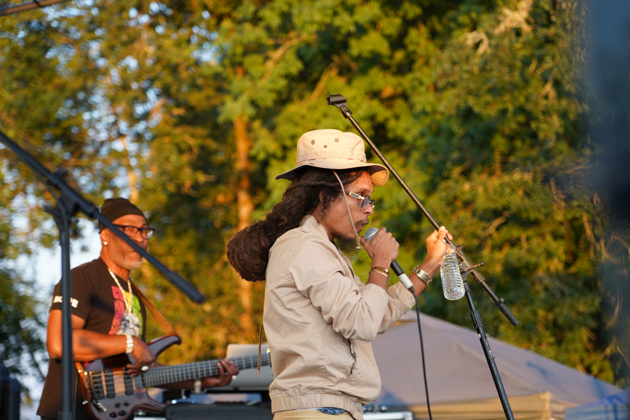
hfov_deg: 19.5
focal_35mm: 105
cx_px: 315
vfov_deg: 13.0
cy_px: 210
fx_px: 1837
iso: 400
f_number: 4
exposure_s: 1/160
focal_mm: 105
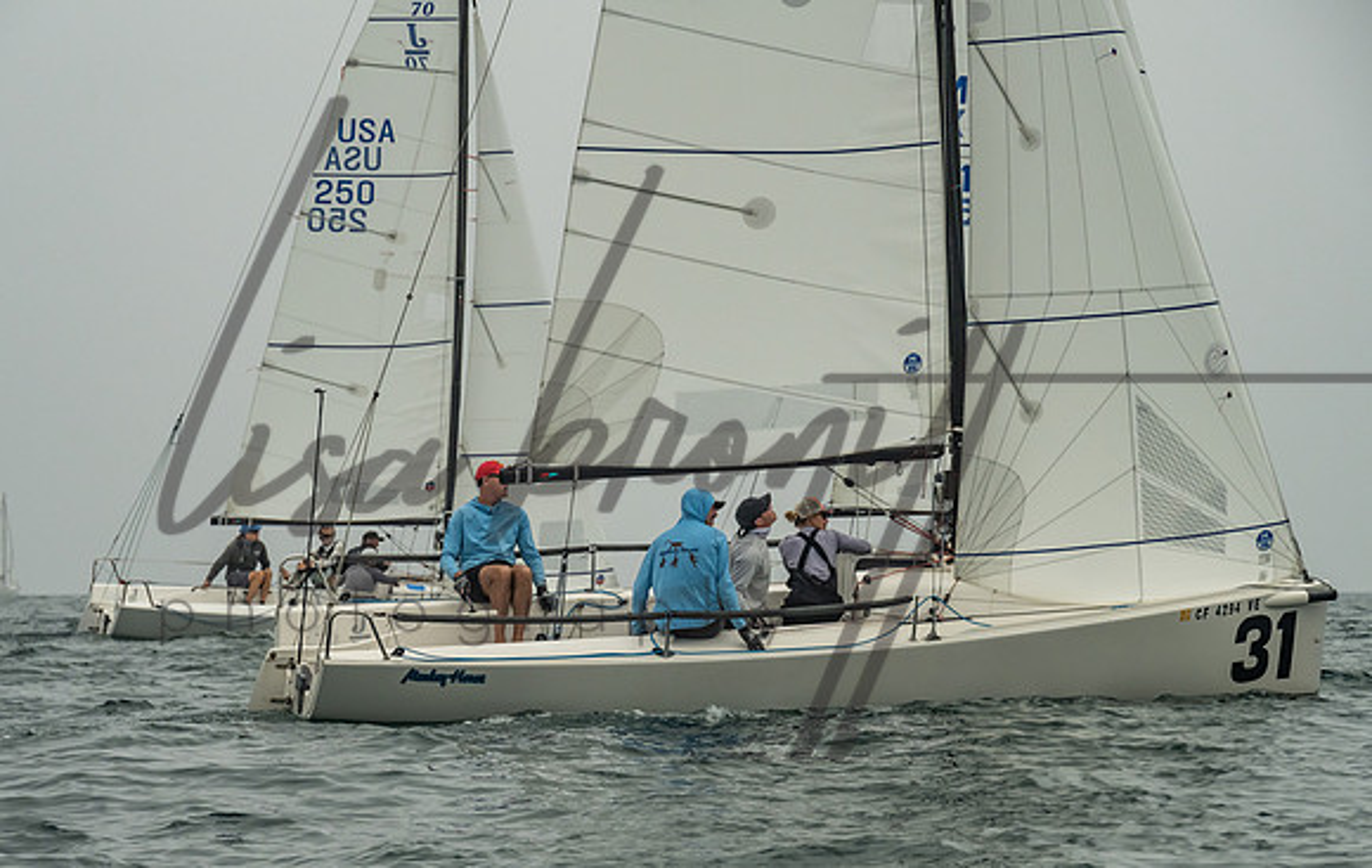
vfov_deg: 6.6
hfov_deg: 10.4
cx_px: 617
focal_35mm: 200
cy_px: 518
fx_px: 7518
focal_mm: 160
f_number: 9
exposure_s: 1/2500
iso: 800
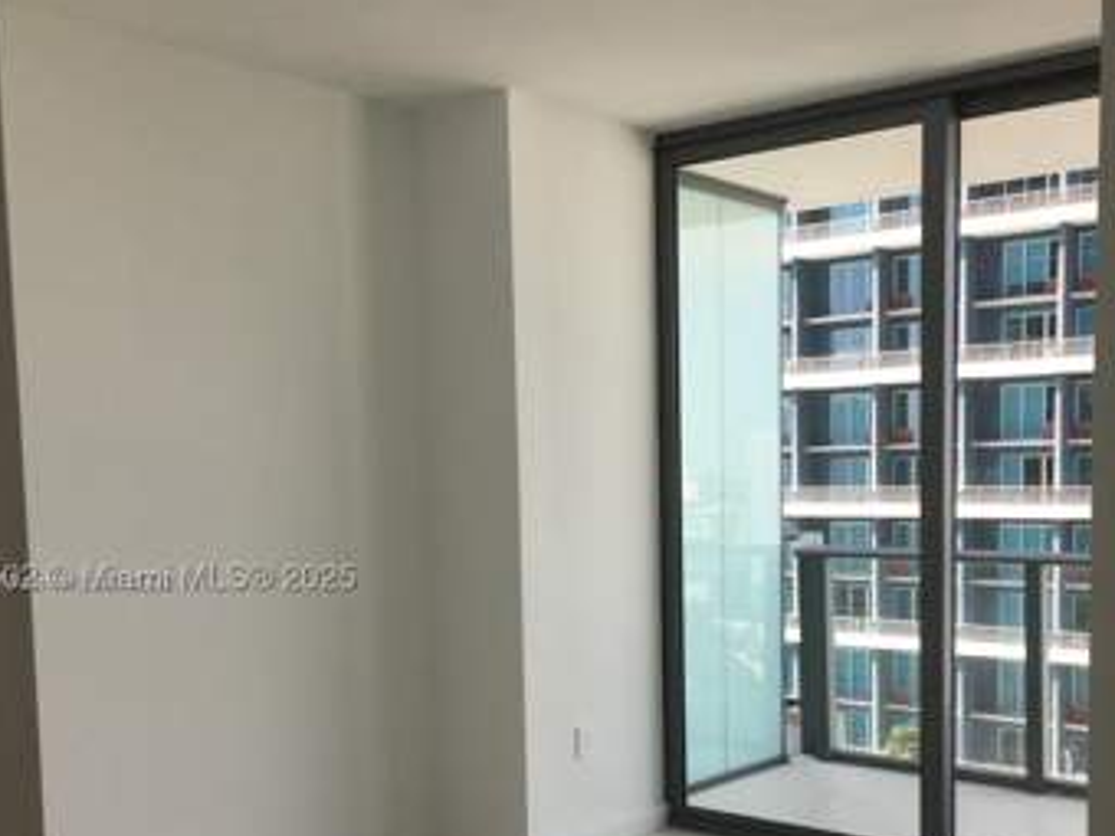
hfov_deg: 45.6
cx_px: 646
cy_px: 584
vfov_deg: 34.7
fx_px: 1321
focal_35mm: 41
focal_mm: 4.15
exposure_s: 1/416
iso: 32
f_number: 2.2
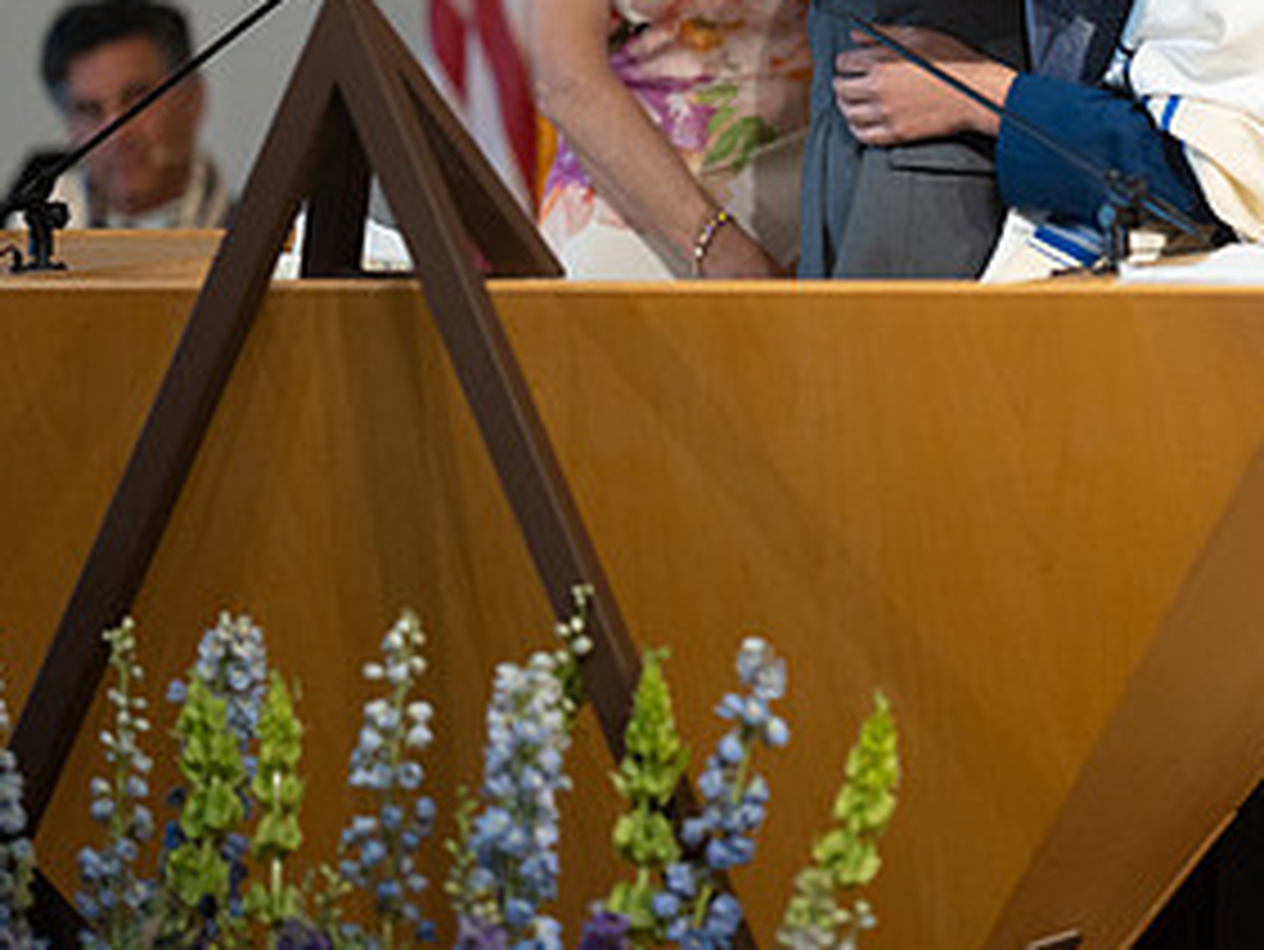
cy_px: 88
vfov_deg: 5.5
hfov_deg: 7.4
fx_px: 9790
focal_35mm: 268
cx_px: 1251
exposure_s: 1/400
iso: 2000
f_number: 1.8
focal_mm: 135
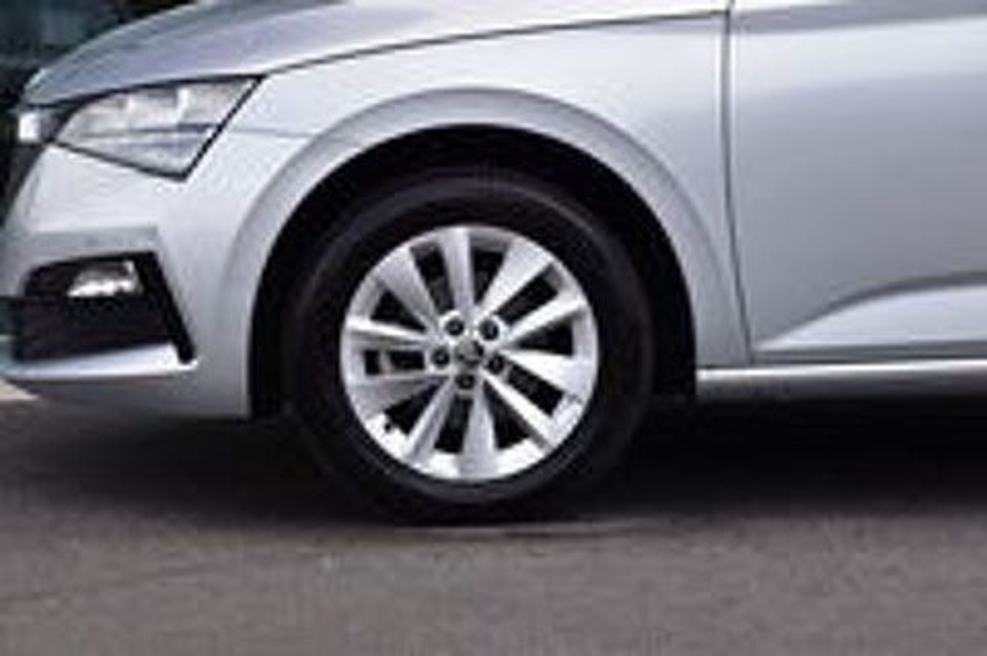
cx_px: 494
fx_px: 3903
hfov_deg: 14.4
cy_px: 328
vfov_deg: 9.6
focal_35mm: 142
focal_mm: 95
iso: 400
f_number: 10
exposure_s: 1/250
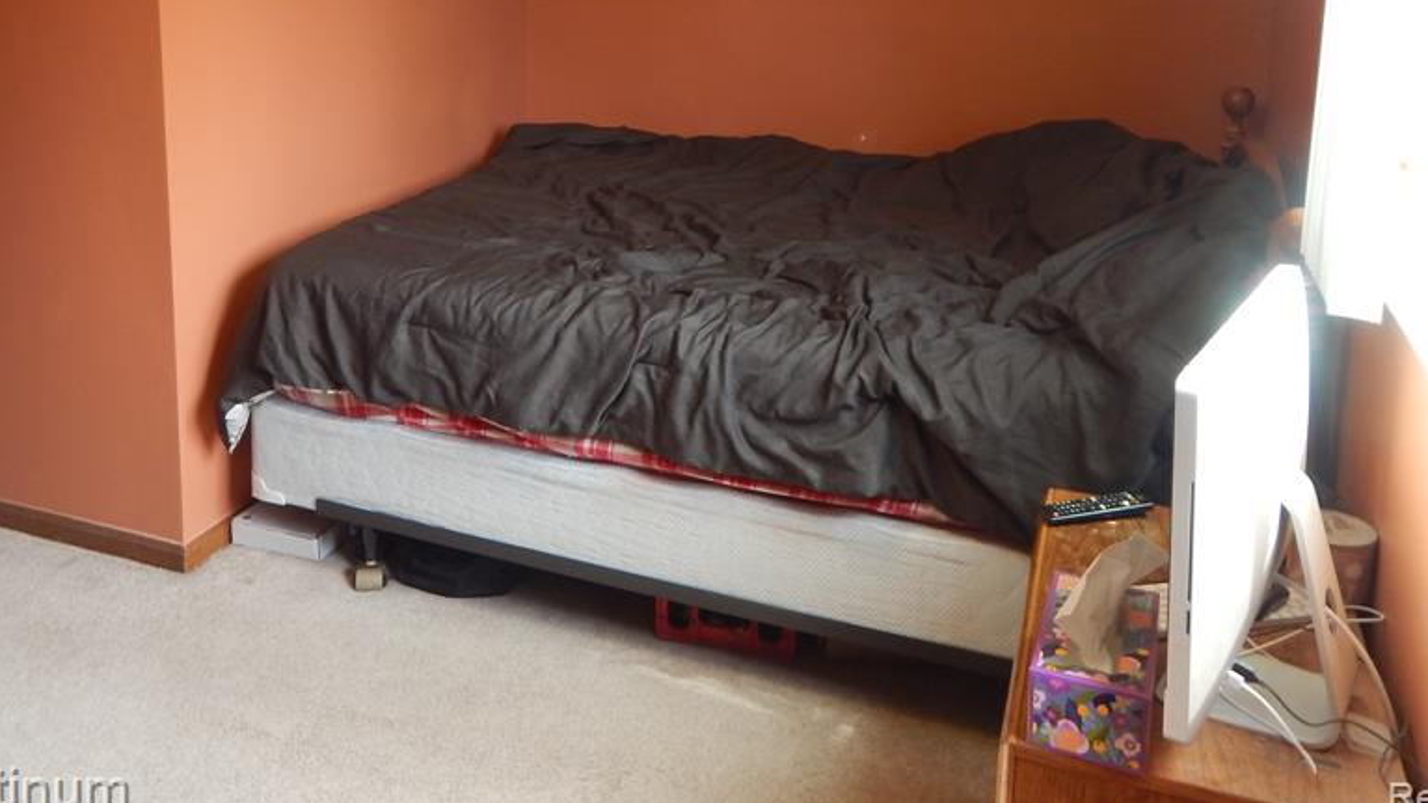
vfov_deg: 35.0
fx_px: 1211
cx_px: 624
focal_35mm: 32
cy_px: 112
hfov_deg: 60.8
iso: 125
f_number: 3
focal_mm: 4
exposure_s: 1/30
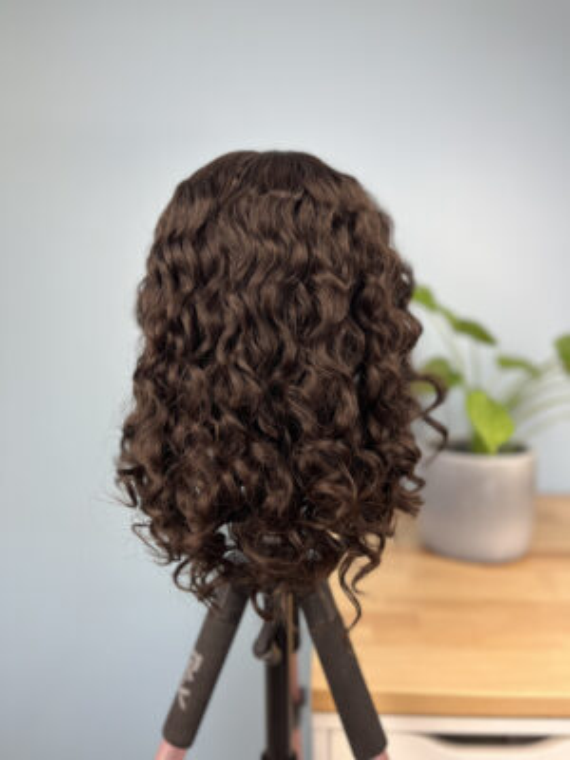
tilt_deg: -6.5
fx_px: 571
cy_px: 380
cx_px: 285
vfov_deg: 67.3
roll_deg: +0.7
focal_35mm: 26
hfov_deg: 53.1
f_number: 1.6
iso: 64
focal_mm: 5.1
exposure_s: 1/100
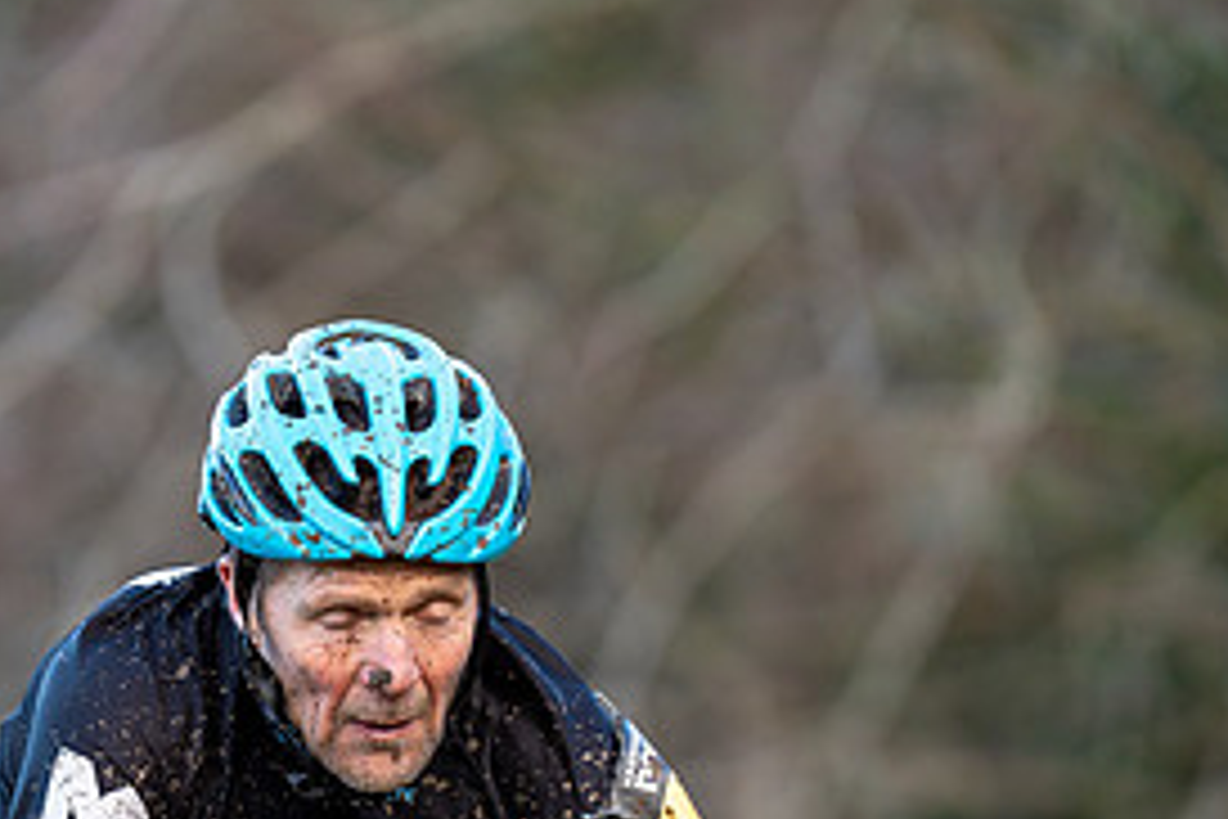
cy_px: 835
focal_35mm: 372
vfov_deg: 3.7
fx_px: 12688
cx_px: 216
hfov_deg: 5.5
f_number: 3.2
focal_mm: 175
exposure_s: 1/500
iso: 400
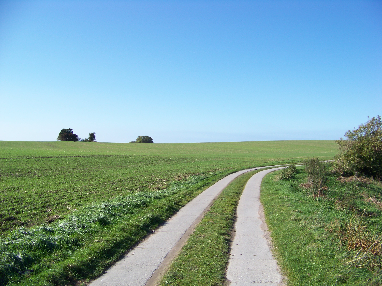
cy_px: 143
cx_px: 191
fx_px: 397
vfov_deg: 39.7
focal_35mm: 36
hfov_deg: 51.4
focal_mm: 5.85
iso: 66
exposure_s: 1/800
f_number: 2.8
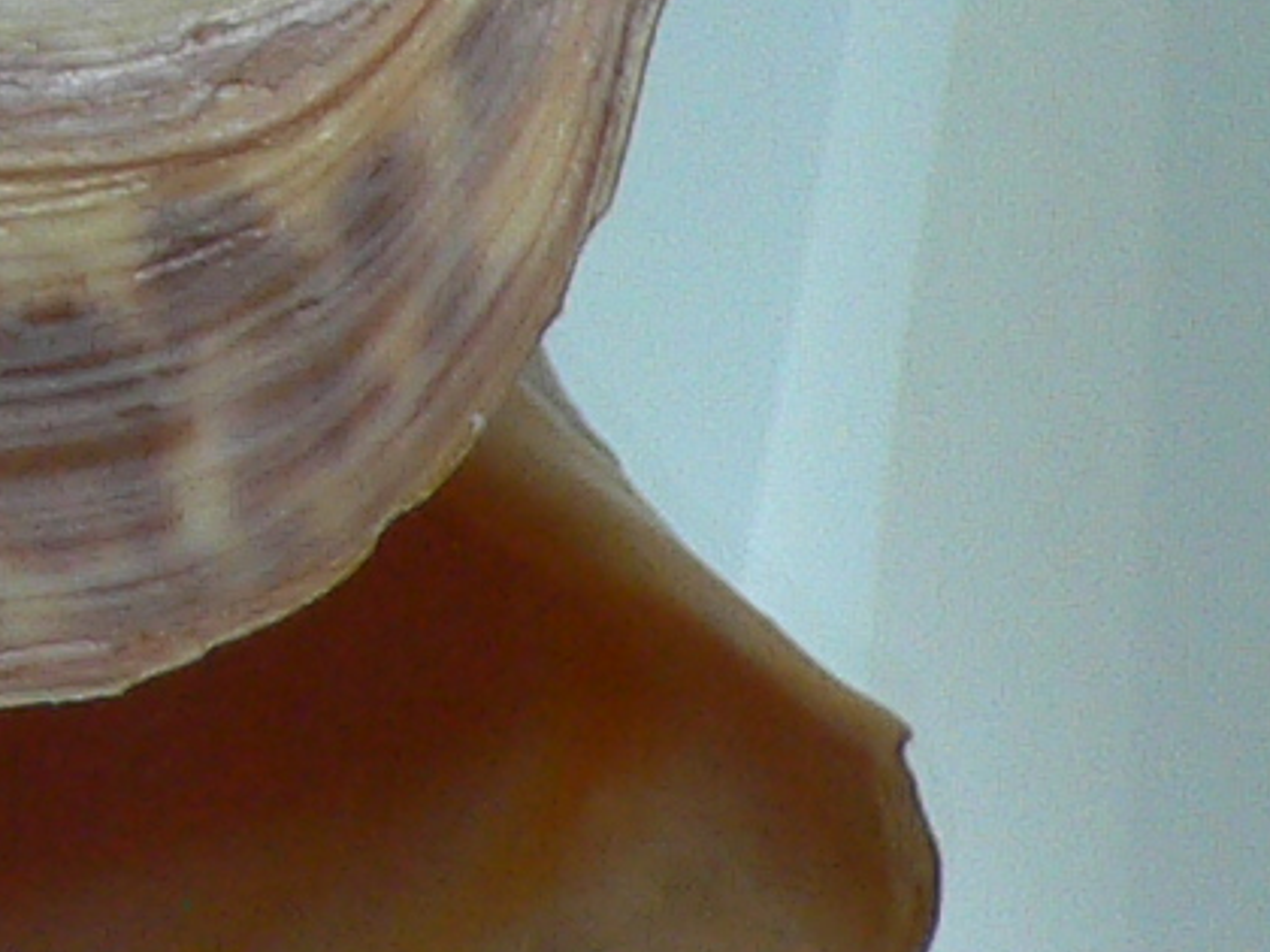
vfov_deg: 8.3
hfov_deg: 11.0
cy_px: -1173
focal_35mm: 168
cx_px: -946
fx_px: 6164
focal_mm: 4.6
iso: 100
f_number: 2.8
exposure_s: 1/60
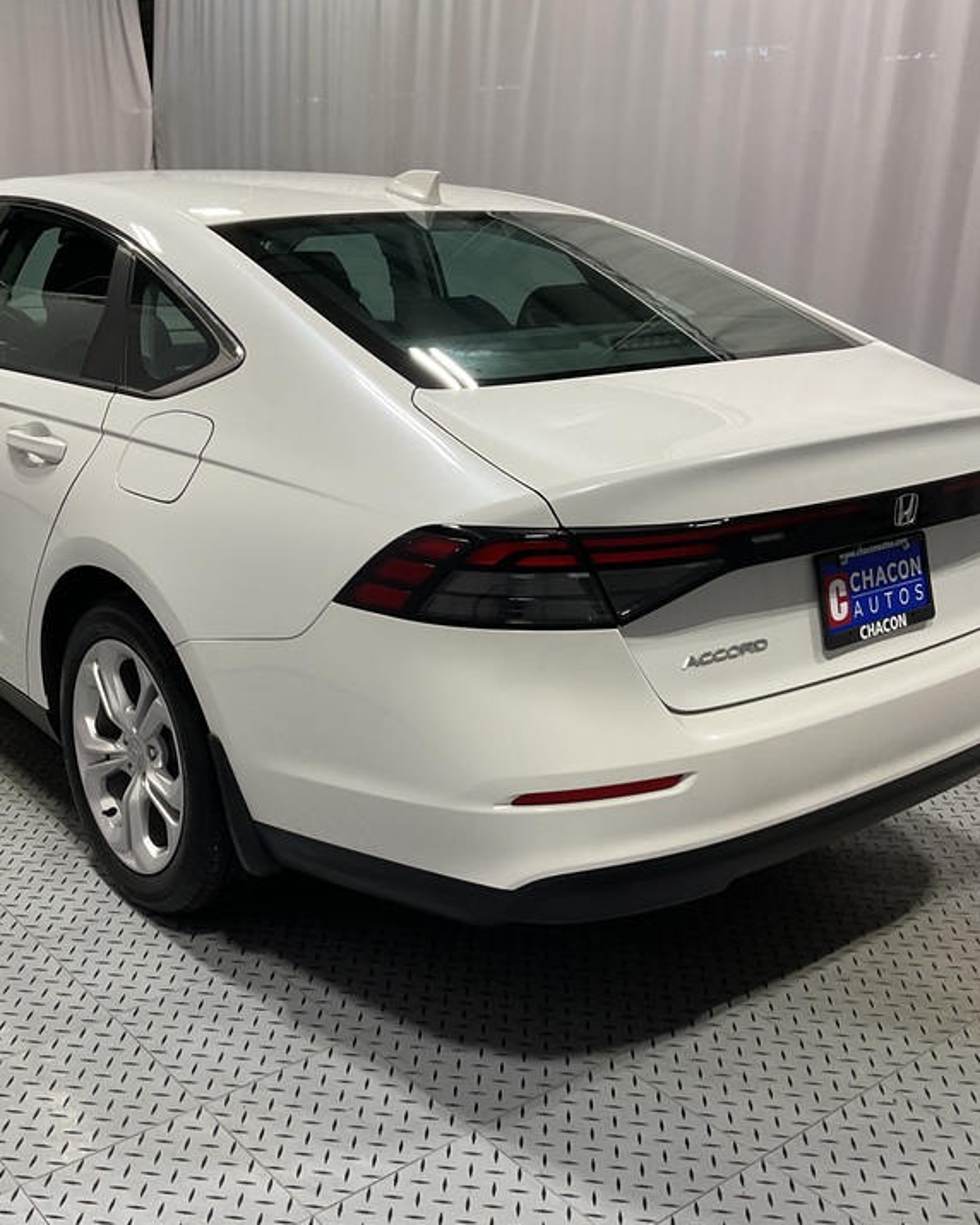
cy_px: 610
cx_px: 370
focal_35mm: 38
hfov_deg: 38.9
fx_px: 1378
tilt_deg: -16.6
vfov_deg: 47.9
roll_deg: +0.6
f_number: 1.8
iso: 32
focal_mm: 3
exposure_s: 1/60
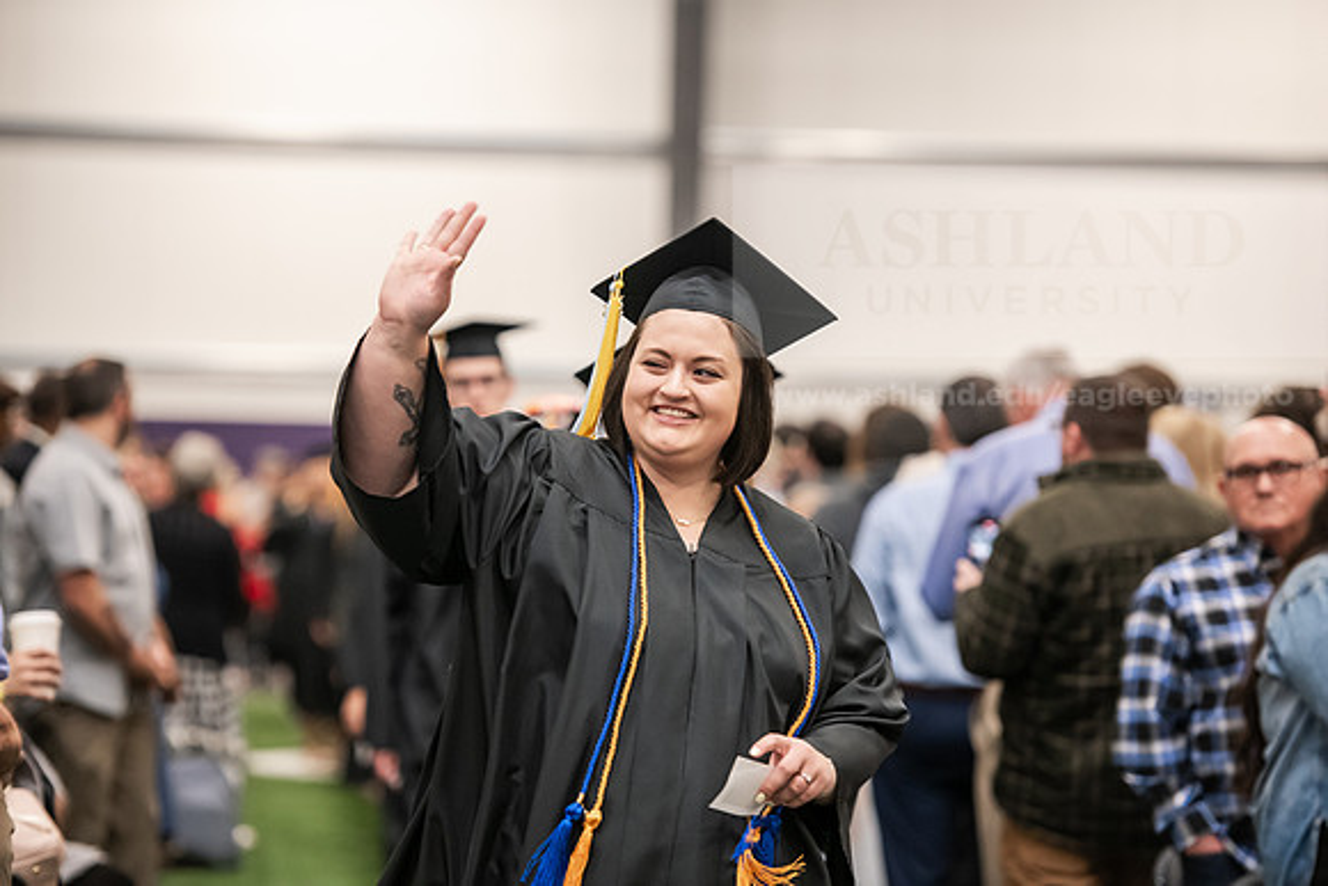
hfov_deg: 13.7
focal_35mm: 150
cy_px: 443
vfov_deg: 9.2
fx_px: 5534
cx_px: 664
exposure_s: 1/200
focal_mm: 150
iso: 2500
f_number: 3.2
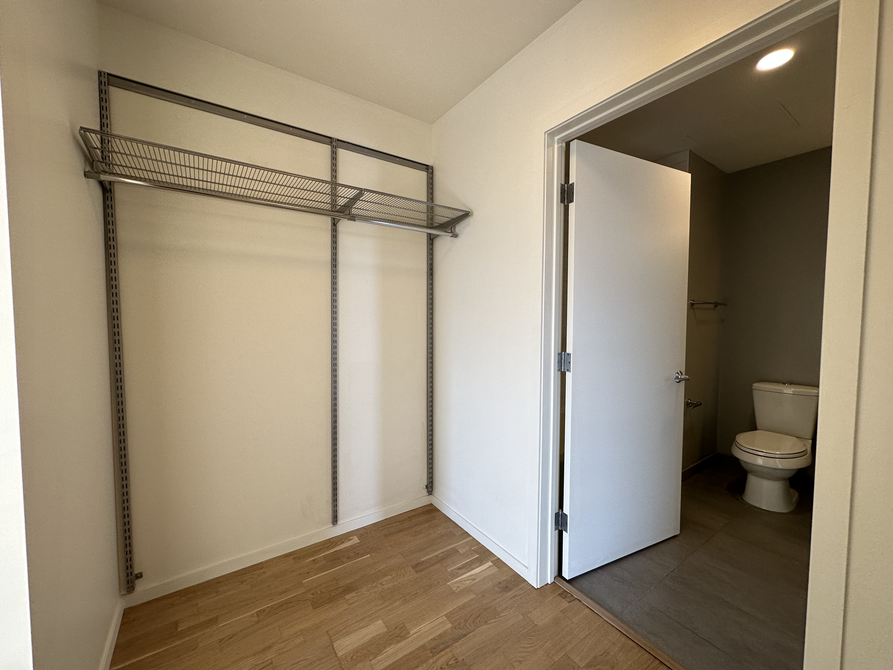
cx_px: 446
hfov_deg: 102.1
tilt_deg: -3.2
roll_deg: -0.6
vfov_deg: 85.7
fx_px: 361
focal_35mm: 14
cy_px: 335
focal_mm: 2.22
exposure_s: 1/120
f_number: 2.2
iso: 100
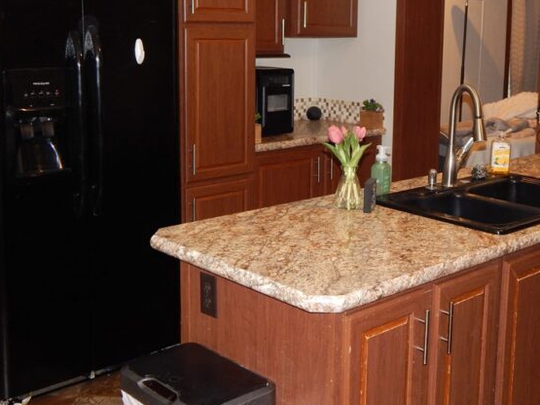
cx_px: 345
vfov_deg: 29.5
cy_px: 134
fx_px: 764
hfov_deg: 38.6
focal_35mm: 49
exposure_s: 1/30
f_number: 3.3
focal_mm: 6.1
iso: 250
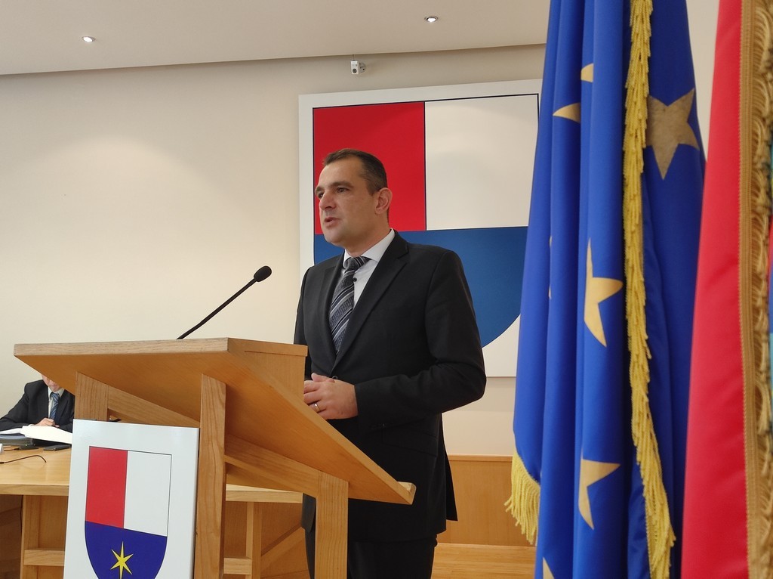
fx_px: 558
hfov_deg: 69.4
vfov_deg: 54.8
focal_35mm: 25
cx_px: 386
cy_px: 290
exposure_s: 1/33
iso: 627
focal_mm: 4.7
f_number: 1.79
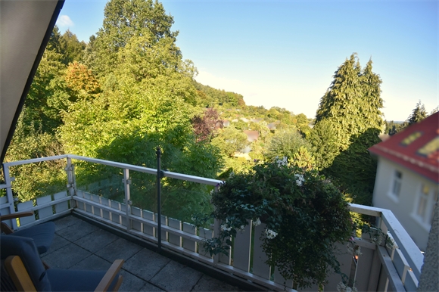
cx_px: 220
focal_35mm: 15
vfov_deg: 77.3
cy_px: 146
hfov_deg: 100.4
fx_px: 183
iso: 720
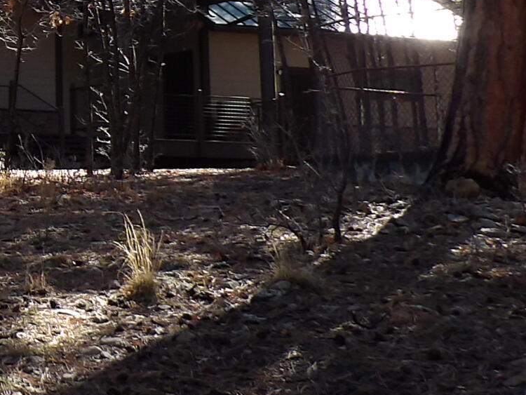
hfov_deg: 17.8
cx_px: -306
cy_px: -40
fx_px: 1459
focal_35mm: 96
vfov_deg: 15.0
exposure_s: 1/227
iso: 100
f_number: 3.2
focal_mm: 4.3
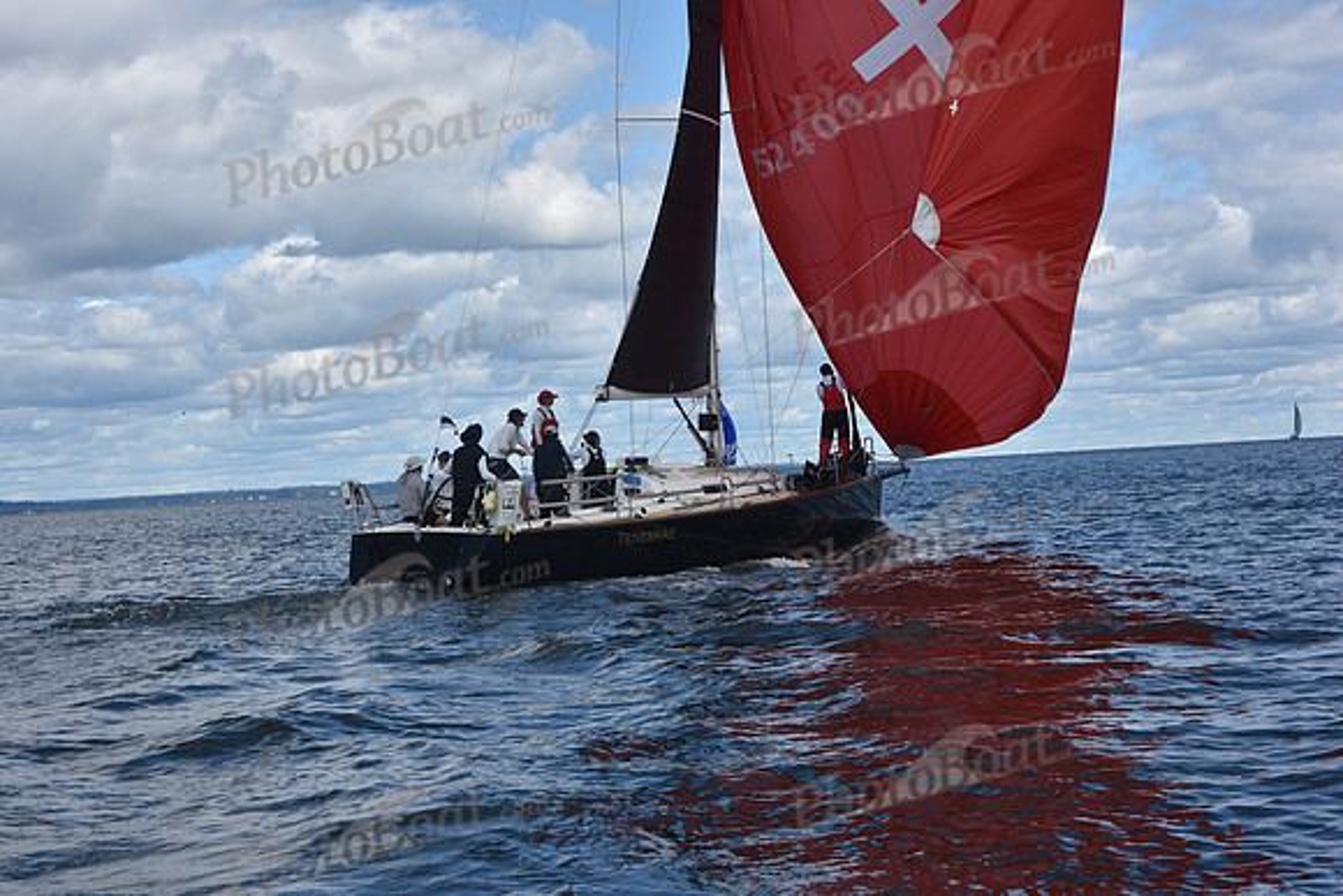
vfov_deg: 19.5
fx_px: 2612
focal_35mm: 70
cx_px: 672
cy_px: 448
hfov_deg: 28.8
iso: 250
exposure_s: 1/800
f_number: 9
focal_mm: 70
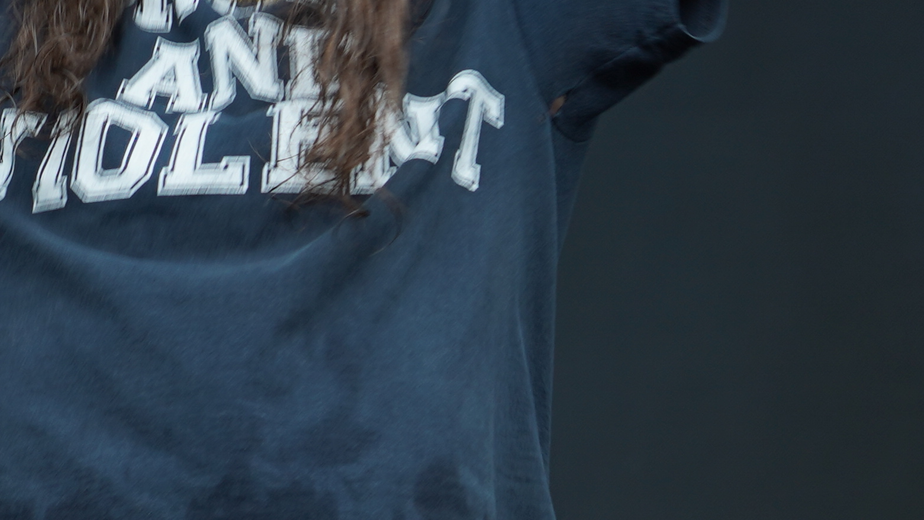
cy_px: 429
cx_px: 392
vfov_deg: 3.9
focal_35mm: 310
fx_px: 7595
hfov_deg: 7.0
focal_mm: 77
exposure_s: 1/100
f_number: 4.5
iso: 100
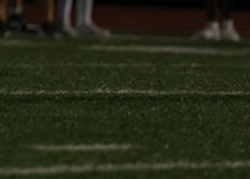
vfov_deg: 1.2
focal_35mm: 1187
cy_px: -294
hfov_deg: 1.7
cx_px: -338
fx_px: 8428
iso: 1600
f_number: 2.8
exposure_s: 1/1000
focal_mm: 200
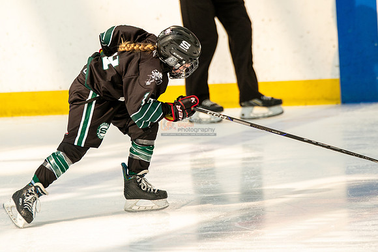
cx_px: 164
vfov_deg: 3.6
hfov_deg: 5.4
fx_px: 4025
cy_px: 67
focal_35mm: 383
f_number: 3.5
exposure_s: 1/2500
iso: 1600
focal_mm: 261
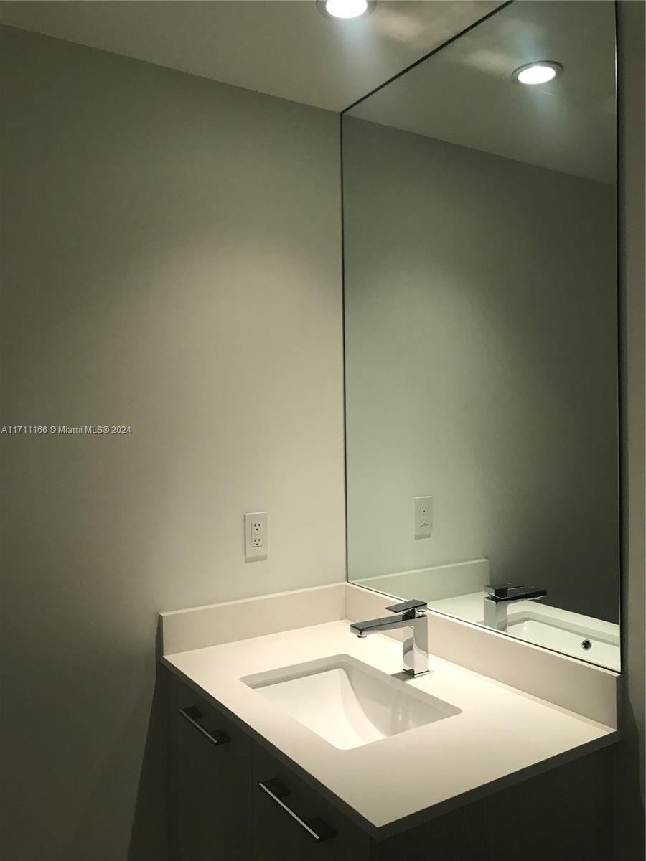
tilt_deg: -0.6
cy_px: 430
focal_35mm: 28
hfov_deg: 49.7
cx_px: 323
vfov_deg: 63.4
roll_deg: +0.4
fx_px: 697
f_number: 1.8
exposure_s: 1/30
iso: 25
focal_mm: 3.99
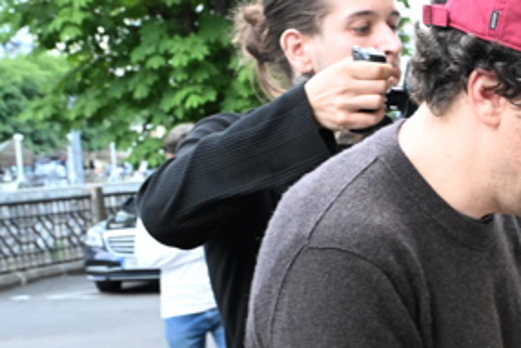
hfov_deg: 20.8
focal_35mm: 94
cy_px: 293
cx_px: 550
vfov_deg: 14.5
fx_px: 1361
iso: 6400
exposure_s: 1/100
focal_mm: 39
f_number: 9
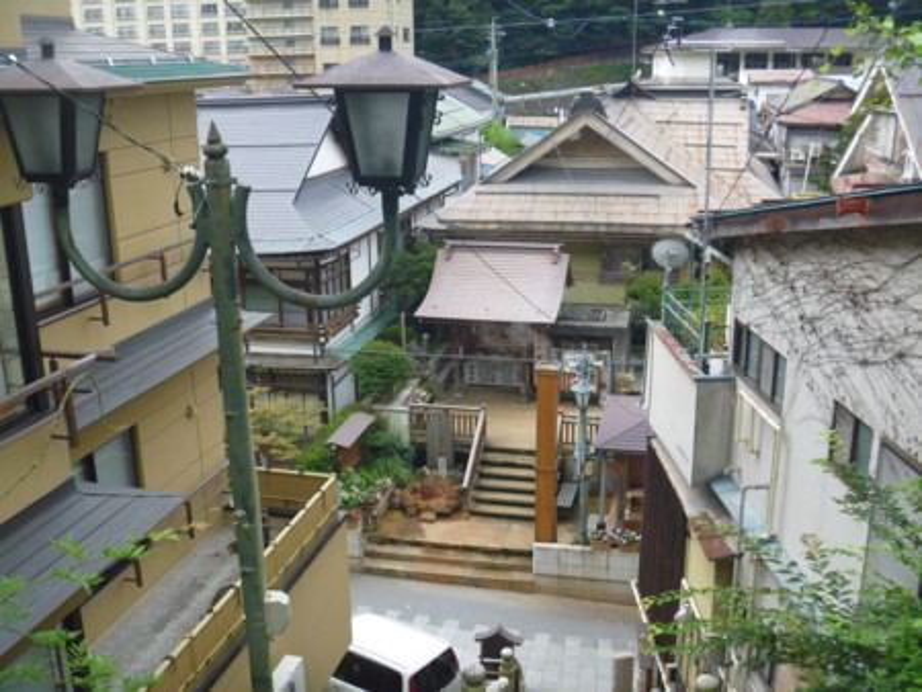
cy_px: 346
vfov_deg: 40.7
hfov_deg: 52.6
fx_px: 933
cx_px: 461
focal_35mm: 35
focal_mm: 6.3
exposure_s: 1/160
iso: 80
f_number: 3.5
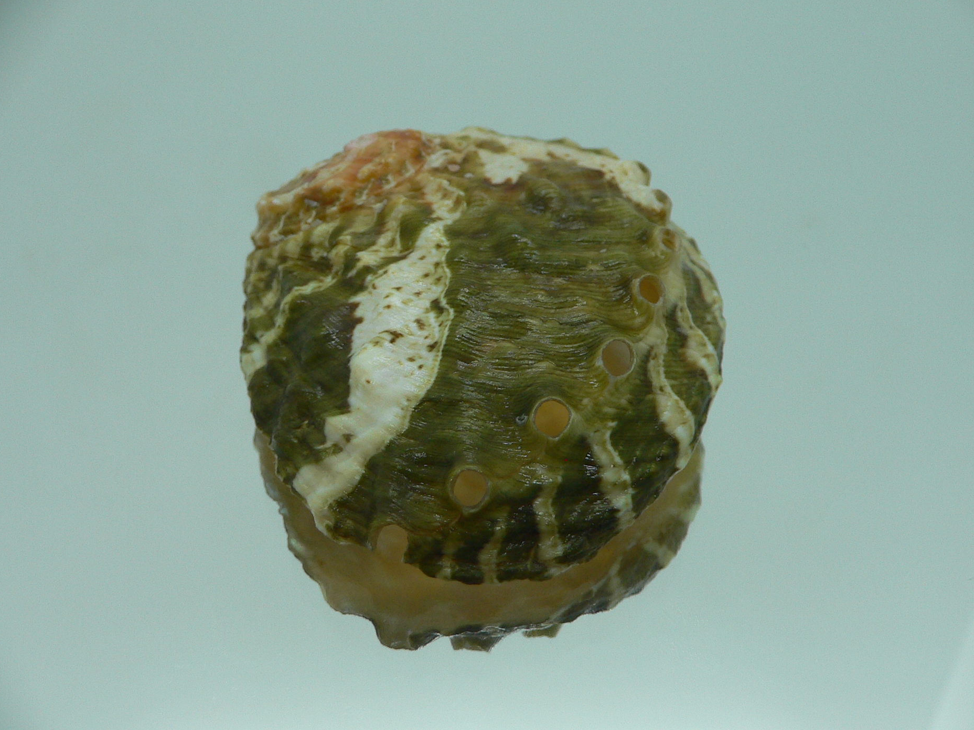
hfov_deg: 49.0
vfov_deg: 37.7
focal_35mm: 38
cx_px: 507
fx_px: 1069
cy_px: 382
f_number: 2.8
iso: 80
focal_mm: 4.6
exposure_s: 1/60
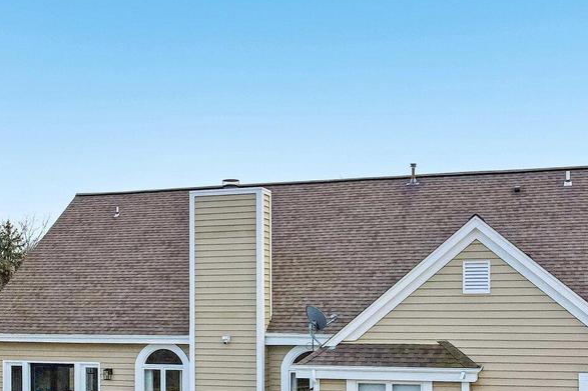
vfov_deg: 27.5
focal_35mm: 48
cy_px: 318
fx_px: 784
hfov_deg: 41.1
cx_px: 267
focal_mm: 8.4
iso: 100
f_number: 2.8
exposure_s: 1/5000
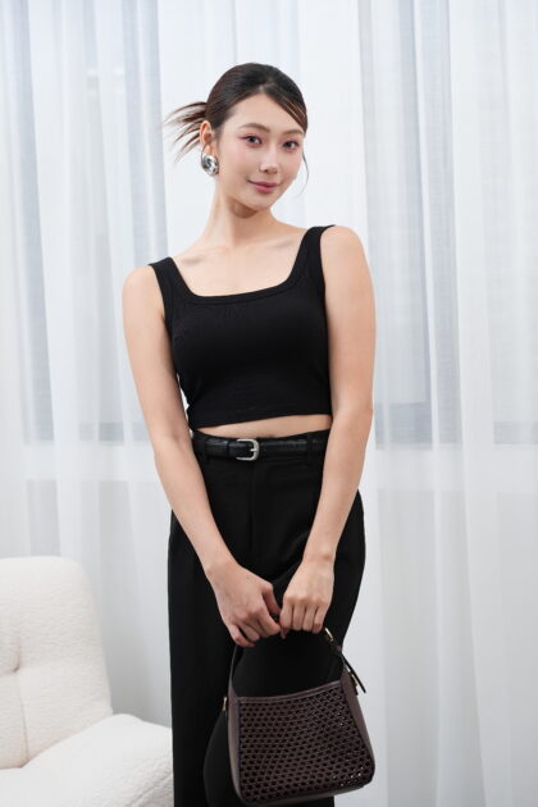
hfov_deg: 19.5
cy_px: 404
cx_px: 269
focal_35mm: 70
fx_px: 1569
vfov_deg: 28.8
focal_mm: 70
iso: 250
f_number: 5
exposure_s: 1/200
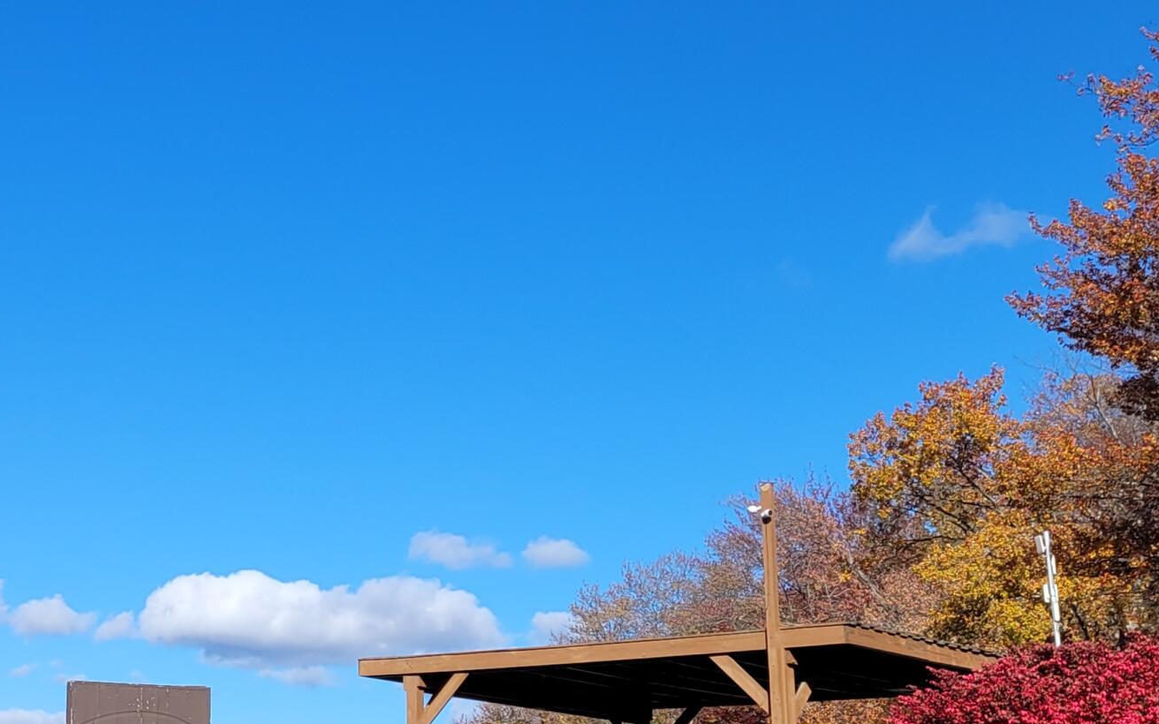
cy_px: 456
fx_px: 1990
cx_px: -24
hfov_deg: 30.0
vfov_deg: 20.6
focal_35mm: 63
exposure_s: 1/2628
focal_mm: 5.4
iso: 40
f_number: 1.8
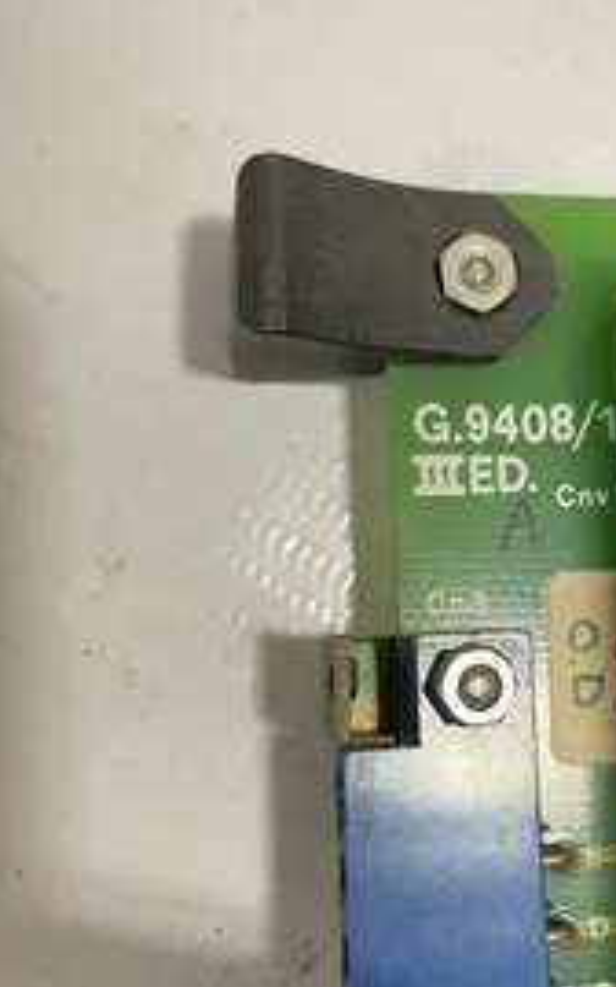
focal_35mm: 41
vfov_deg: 48.1
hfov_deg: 30.8
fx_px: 1102
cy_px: 547
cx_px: 455
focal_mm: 4.2
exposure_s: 1/60
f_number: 1.6
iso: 400
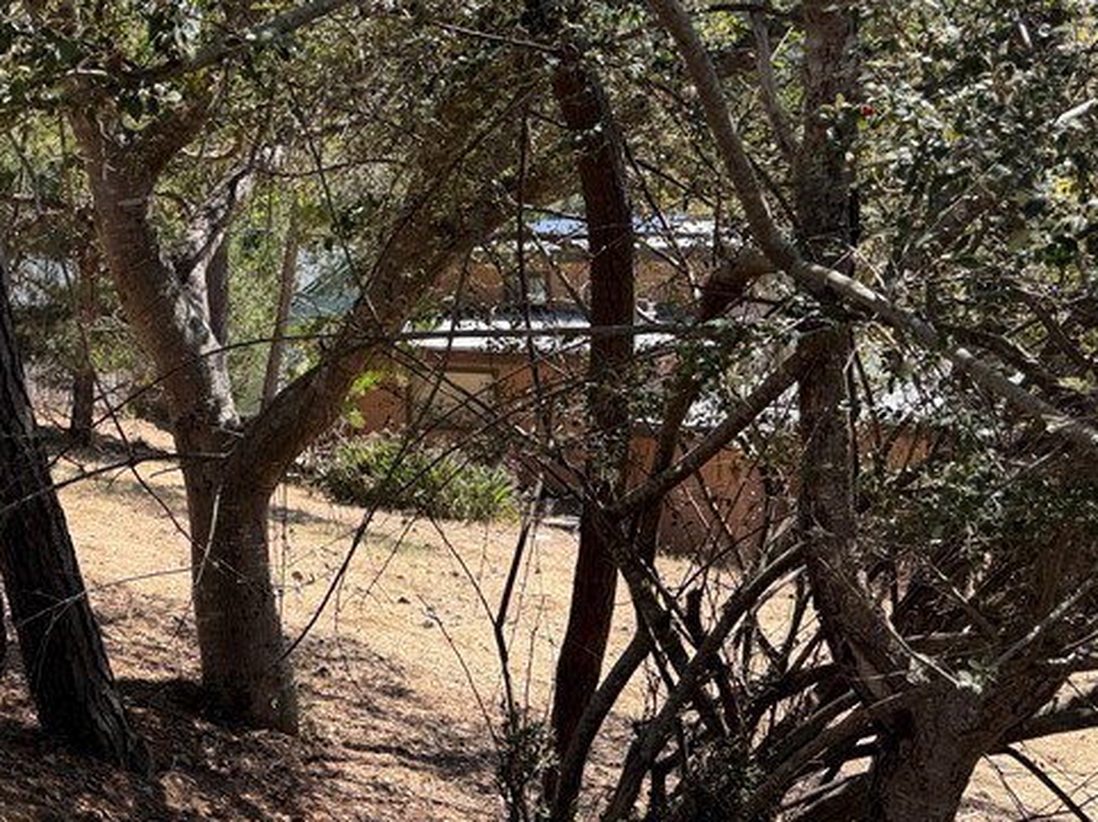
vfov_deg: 28.4
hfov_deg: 33.9
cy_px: 531
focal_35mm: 51
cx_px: -21
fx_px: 1617
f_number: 1.78
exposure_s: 1/1018
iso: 80
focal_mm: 6.76
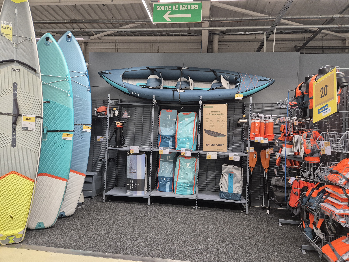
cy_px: 131
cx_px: 174
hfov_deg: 73.9
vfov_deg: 58.9
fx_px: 232
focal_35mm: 23
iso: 160
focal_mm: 5.4
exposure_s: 1/100
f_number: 1.8
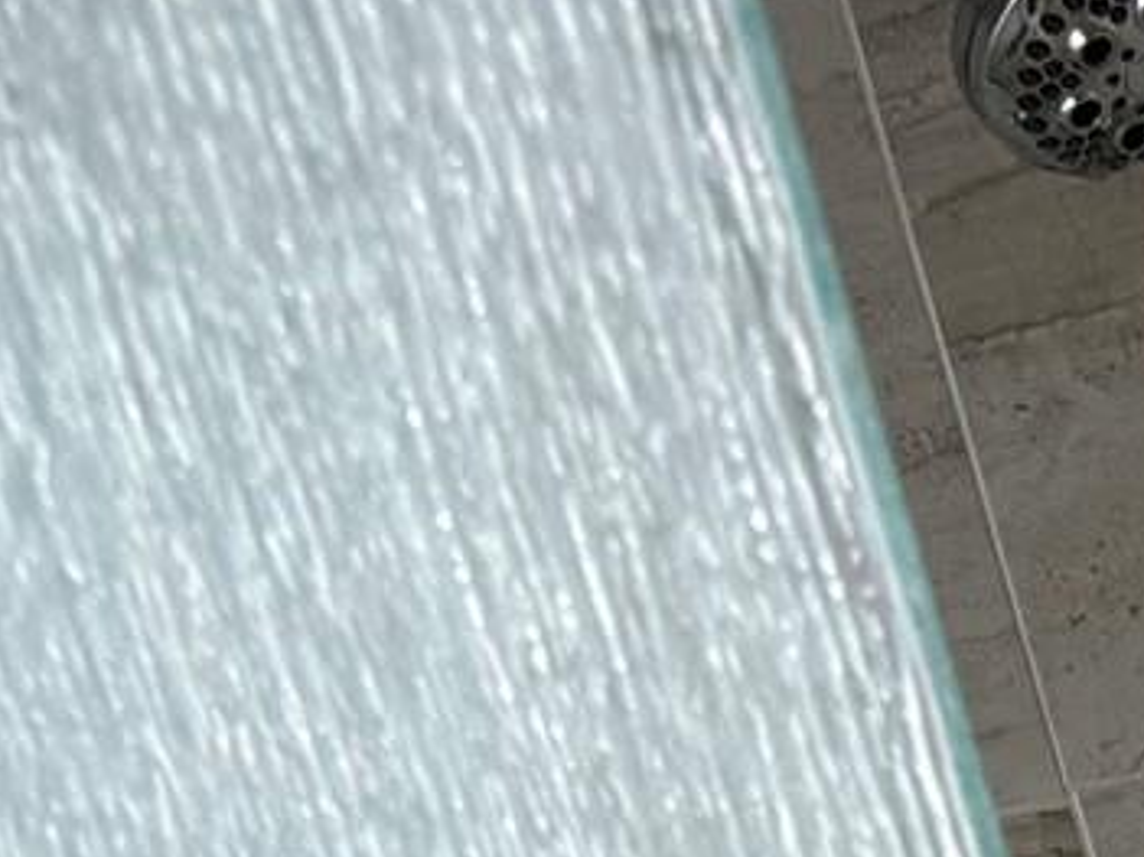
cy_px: 2095
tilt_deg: -20.3
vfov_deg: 9.4
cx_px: 3227
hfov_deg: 10.7
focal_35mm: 140
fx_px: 4625
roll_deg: +9.0
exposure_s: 1/60
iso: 250
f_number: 1.78
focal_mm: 6.76
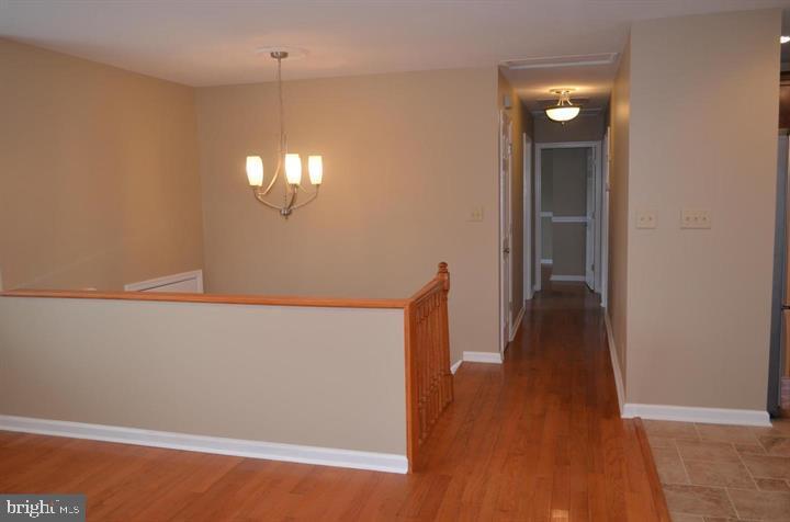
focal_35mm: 30
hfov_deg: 62.1
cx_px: 395
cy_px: 261
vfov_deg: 43.4
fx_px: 657
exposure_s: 1/60
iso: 400
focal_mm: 20
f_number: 3.8
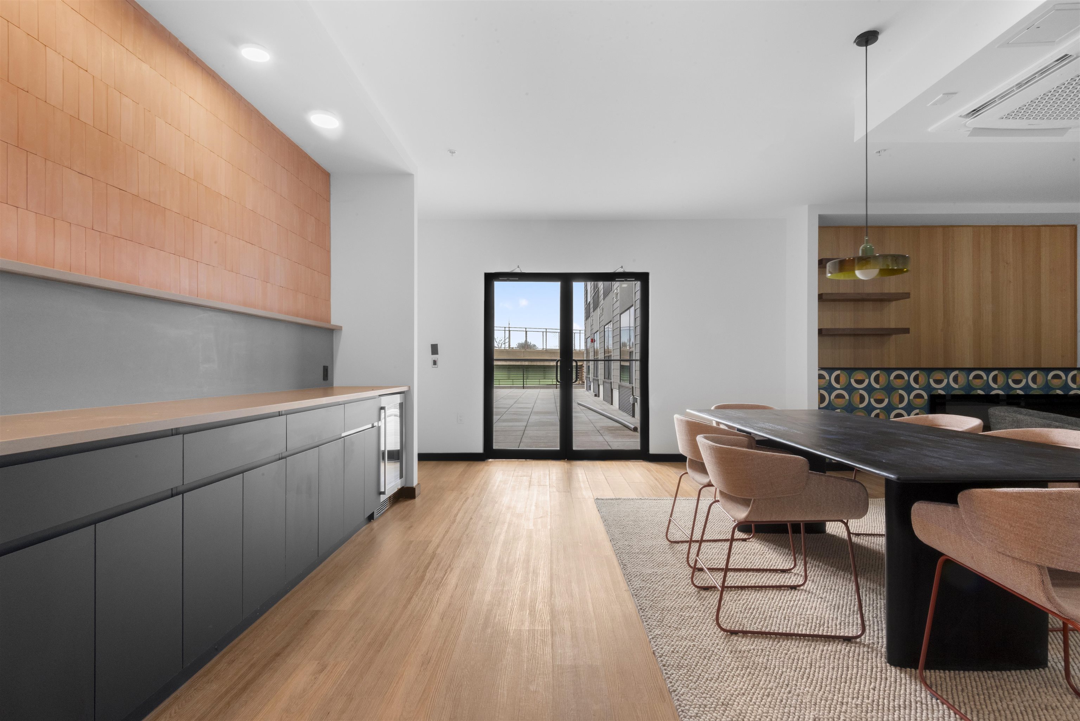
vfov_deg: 73.8
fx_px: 480
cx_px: 540
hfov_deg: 96.7
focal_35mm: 16
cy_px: 360
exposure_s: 1/1.67
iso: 500
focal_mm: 16
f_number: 22
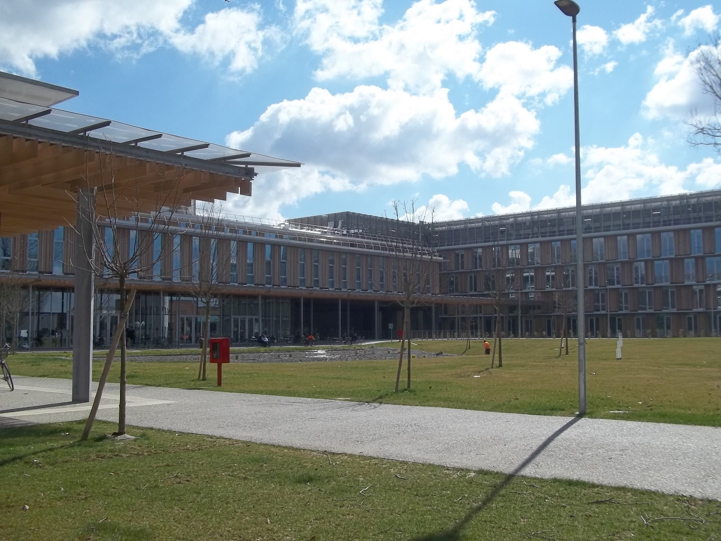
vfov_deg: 39.7
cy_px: 270
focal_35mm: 36
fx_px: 750
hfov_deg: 51.4
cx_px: 360
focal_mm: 6.5
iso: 64
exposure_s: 1/320
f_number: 8
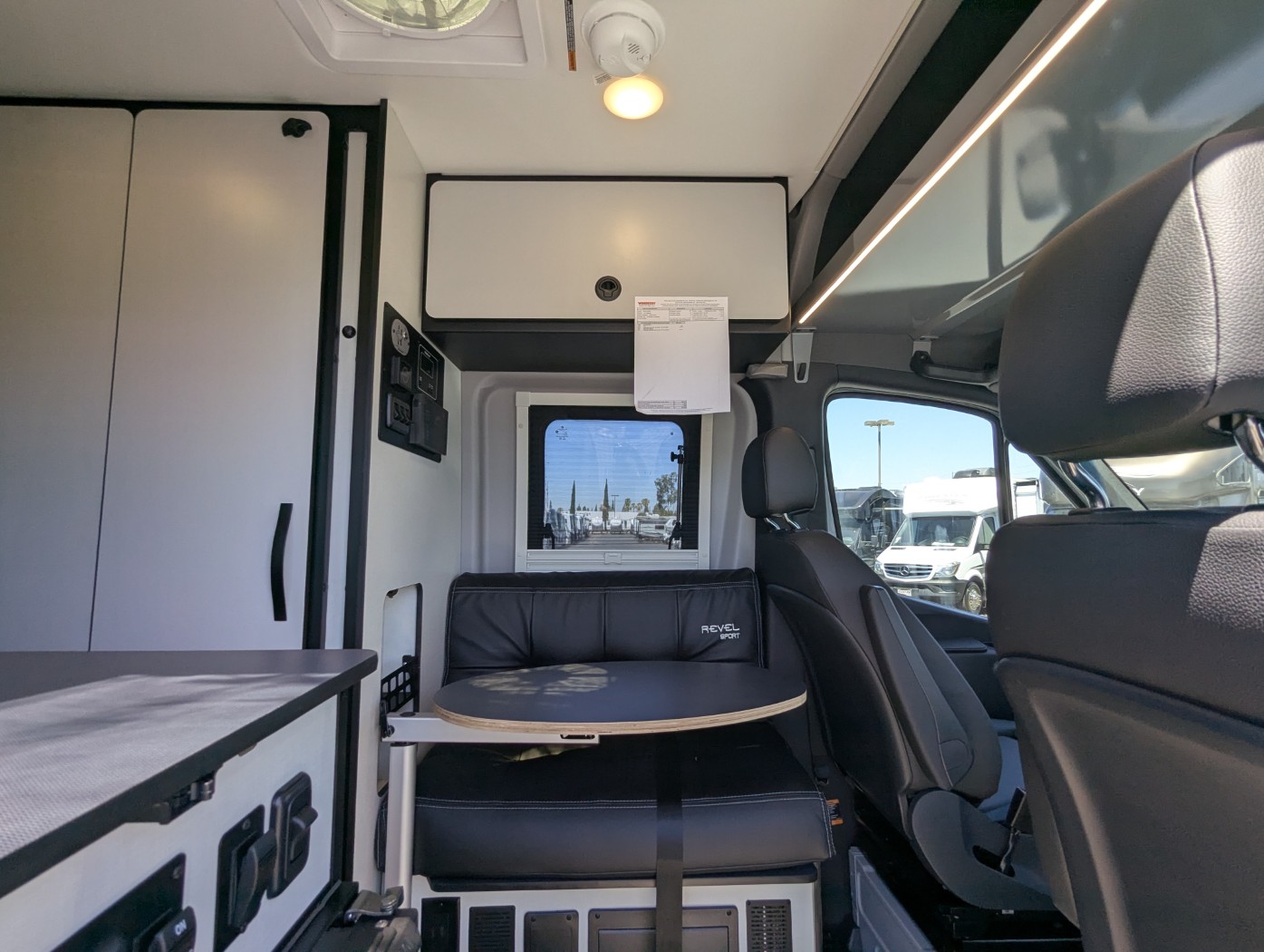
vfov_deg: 78.2
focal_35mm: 16
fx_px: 585
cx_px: 632
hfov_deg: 94.4
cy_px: 476
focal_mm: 2.35
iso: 66
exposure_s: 1/508
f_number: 2.2
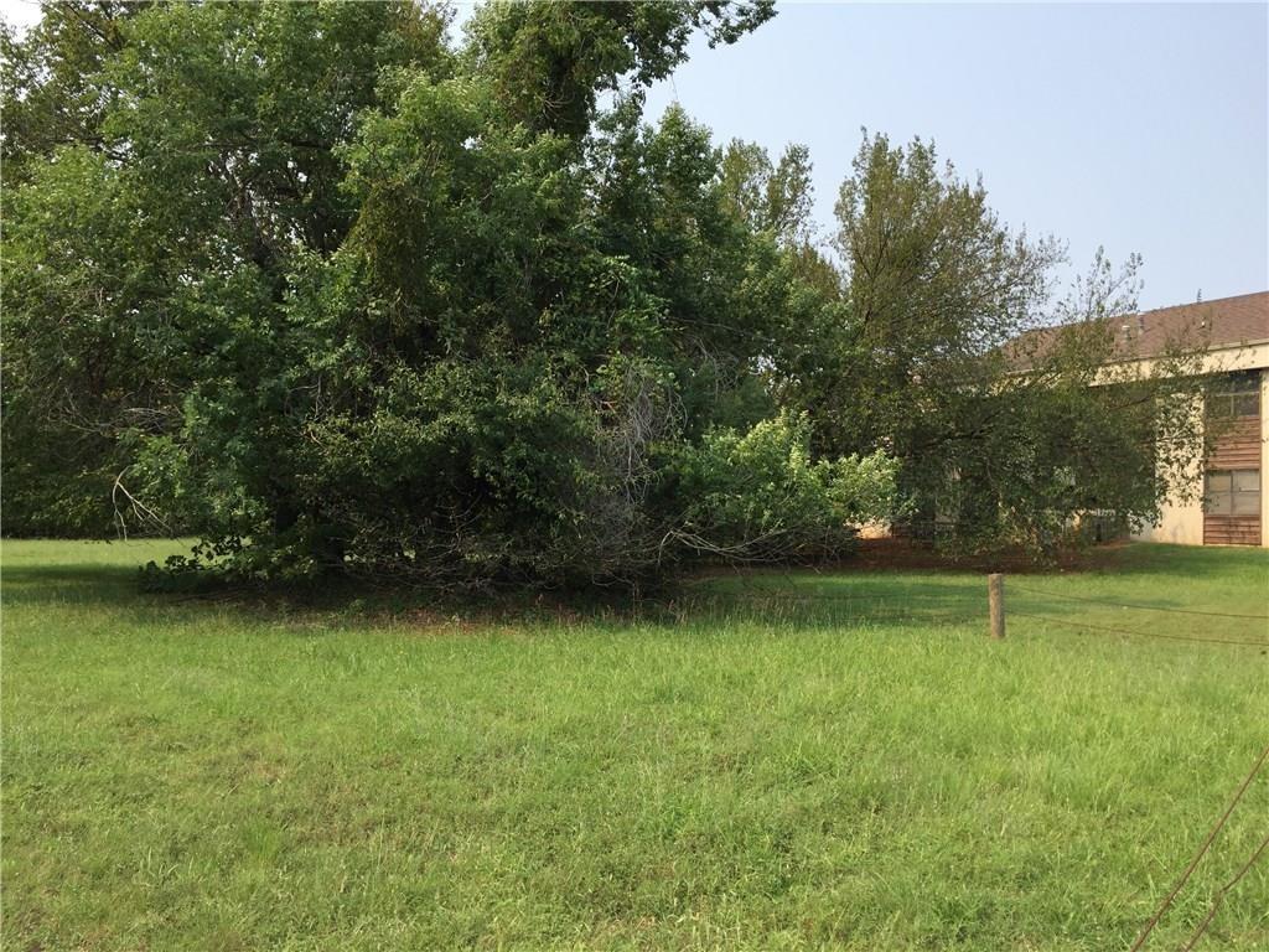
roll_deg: -3.3
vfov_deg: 48.2
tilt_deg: +3.7
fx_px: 1063
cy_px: 476
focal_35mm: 29
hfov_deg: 61.7
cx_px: 634
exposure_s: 1/1276
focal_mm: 4.15
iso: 32
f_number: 2.2
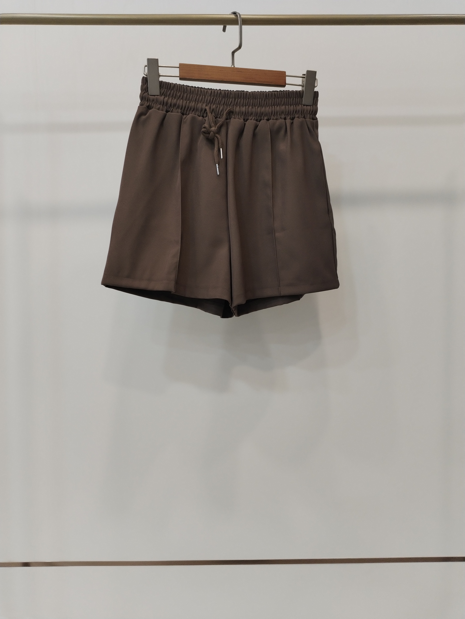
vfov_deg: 61.7
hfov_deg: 48.2
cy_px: 310
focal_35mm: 29
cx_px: 232
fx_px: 519
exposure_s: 1/60
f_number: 1.8
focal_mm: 4.75
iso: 298
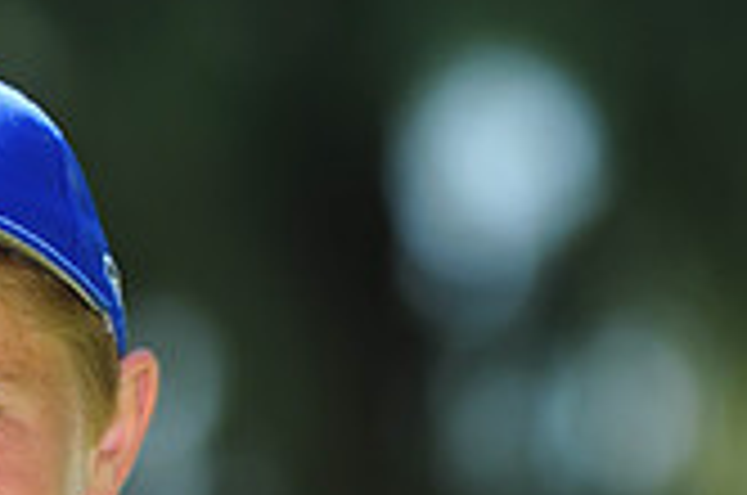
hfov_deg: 3.0
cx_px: -166
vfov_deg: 2.0
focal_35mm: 699
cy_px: 634
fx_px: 14476
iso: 200
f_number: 4.5
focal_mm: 200
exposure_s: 1/500
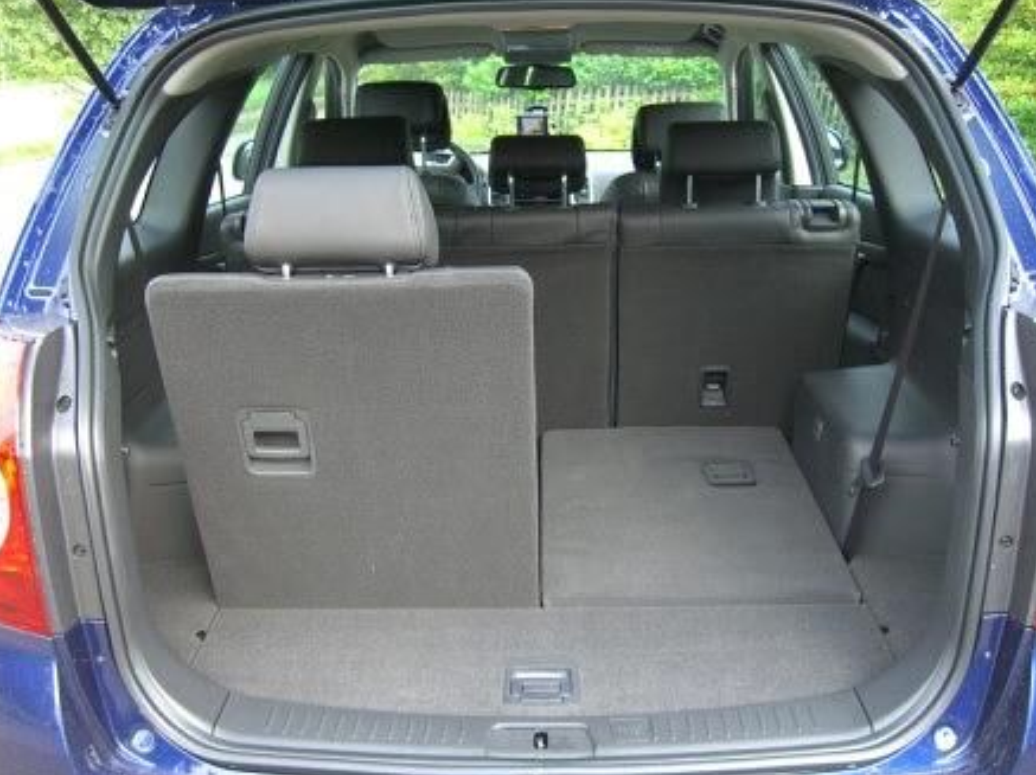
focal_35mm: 39
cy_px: 384
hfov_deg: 47.9
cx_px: 510
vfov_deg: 36.8
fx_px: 1166
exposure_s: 1/100
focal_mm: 7.9
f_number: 2.8
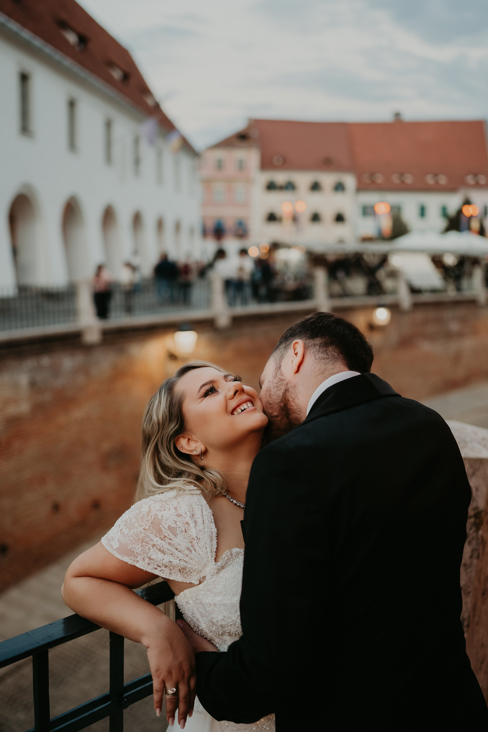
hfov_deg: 37.9
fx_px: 712
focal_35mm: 35
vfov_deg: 54.4
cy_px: 366
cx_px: 244
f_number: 1.8
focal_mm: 35
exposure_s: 1/200
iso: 320
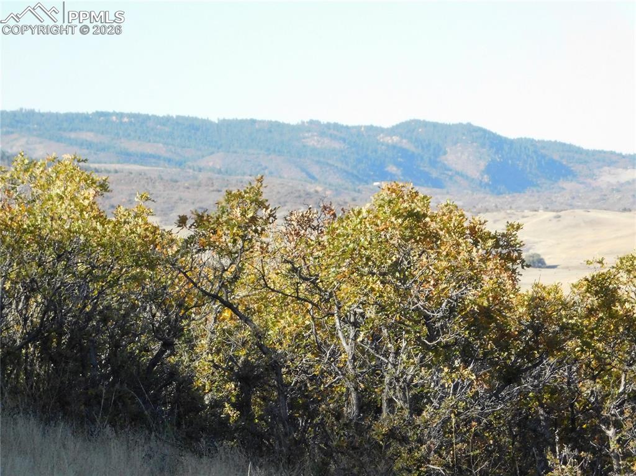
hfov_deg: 7.4
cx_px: 318
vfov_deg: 5.6
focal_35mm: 266
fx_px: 4885
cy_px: 238
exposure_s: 1/1250
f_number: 5.7
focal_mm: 47.2
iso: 800
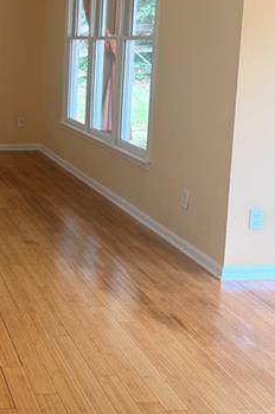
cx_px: -59
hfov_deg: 22.5
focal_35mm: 55
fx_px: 631
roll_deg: -0.9
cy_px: 140
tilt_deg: -10.1
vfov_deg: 35.9
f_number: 1.78
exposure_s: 1/120
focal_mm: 6.76
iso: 200
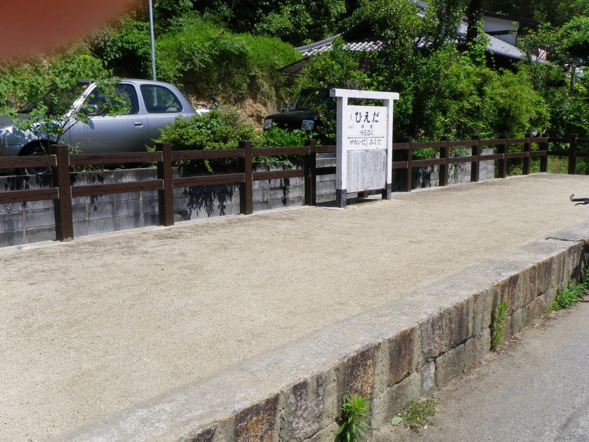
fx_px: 596
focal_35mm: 35
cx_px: 294
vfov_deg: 40.7
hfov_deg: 52.6
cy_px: 221
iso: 64
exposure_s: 1/320
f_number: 6.3
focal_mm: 6.2
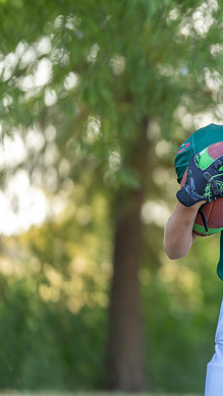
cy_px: 189
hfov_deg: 5.3
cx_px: 302
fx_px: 2385
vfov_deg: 9.5
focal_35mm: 227
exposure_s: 1/320
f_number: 2.8
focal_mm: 137
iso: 250
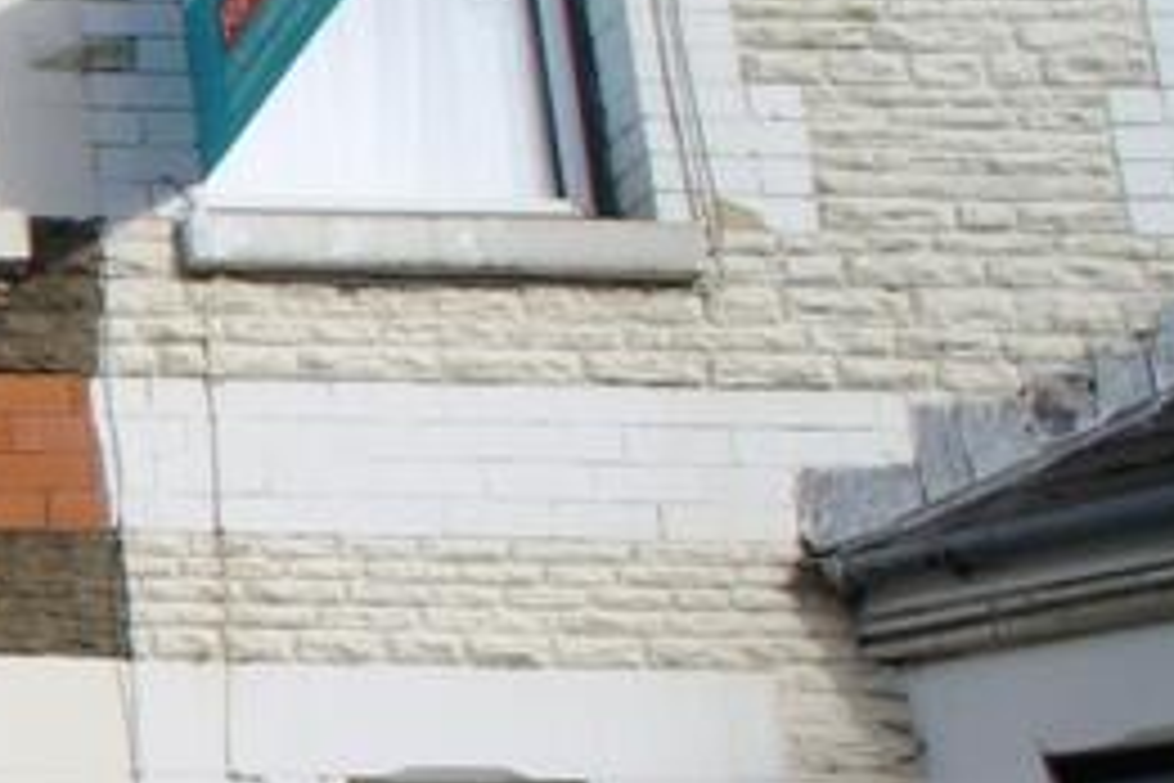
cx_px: -927
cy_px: 884
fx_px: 3065
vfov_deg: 14.2
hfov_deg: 17.6
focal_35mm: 94
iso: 200
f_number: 11
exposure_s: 1/160
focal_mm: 16
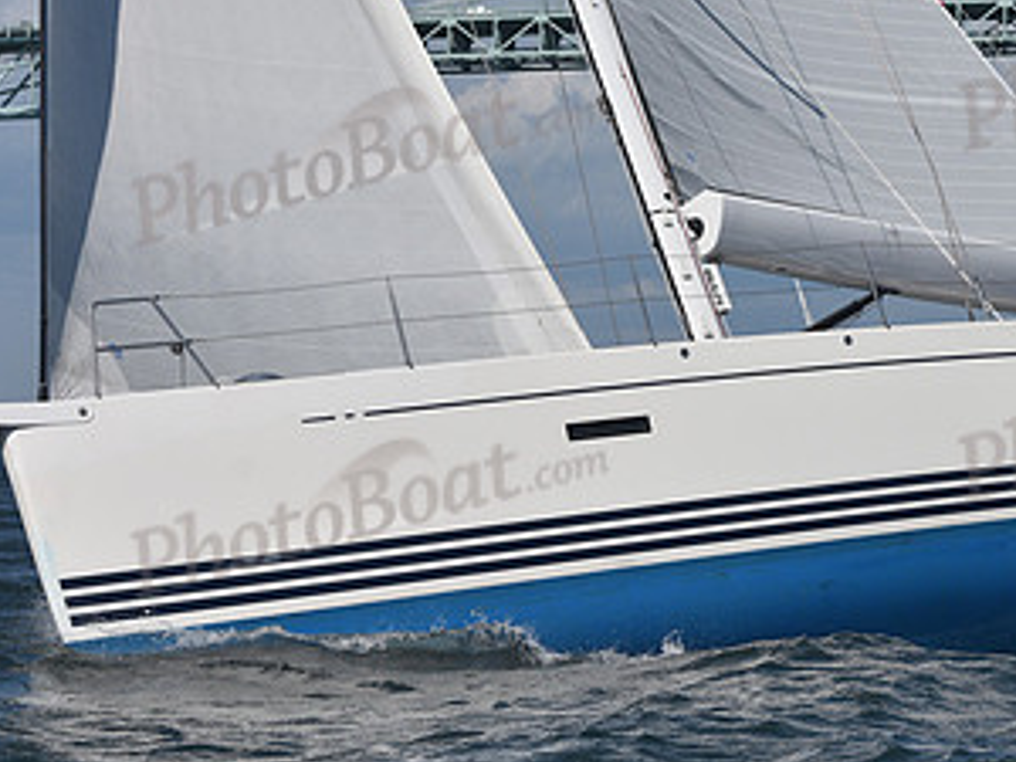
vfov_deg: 11.4
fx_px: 3816
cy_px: 286
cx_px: 786
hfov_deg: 15.1
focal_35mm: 130
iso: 250
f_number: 7.1
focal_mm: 70
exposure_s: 1/1250
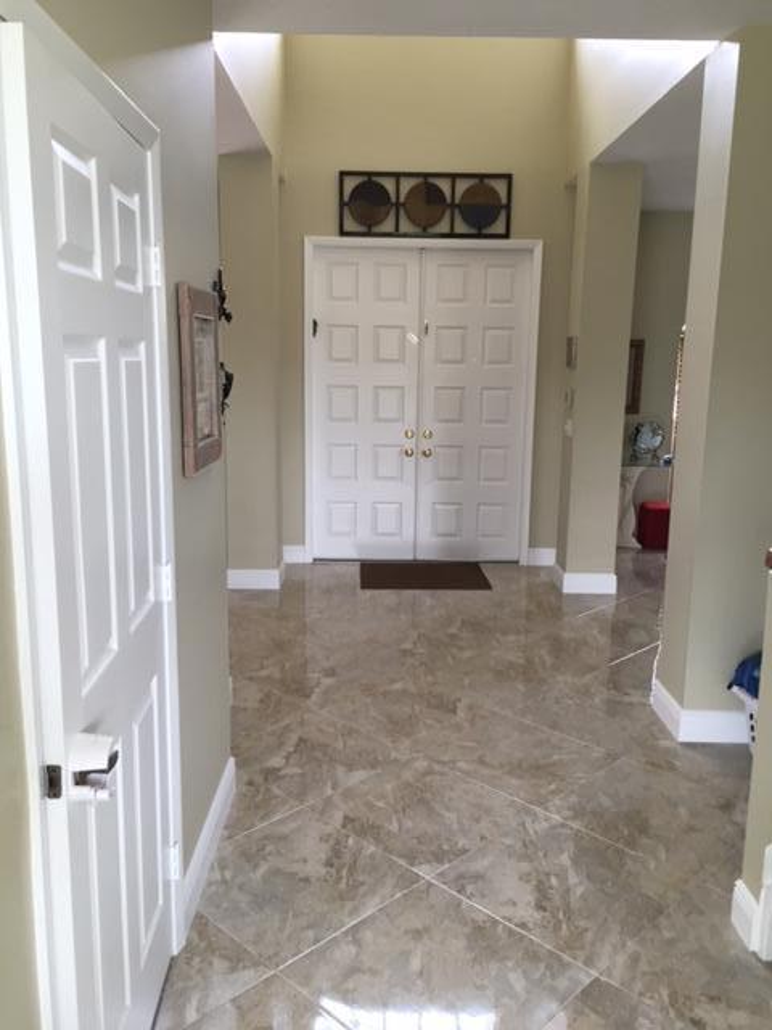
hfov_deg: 48.2
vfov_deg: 61.7
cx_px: 386
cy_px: 515
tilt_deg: -13.6
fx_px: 862
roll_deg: -1.1
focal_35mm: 29
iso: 32
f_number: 2.2
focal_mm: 4.15
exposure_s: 1/30
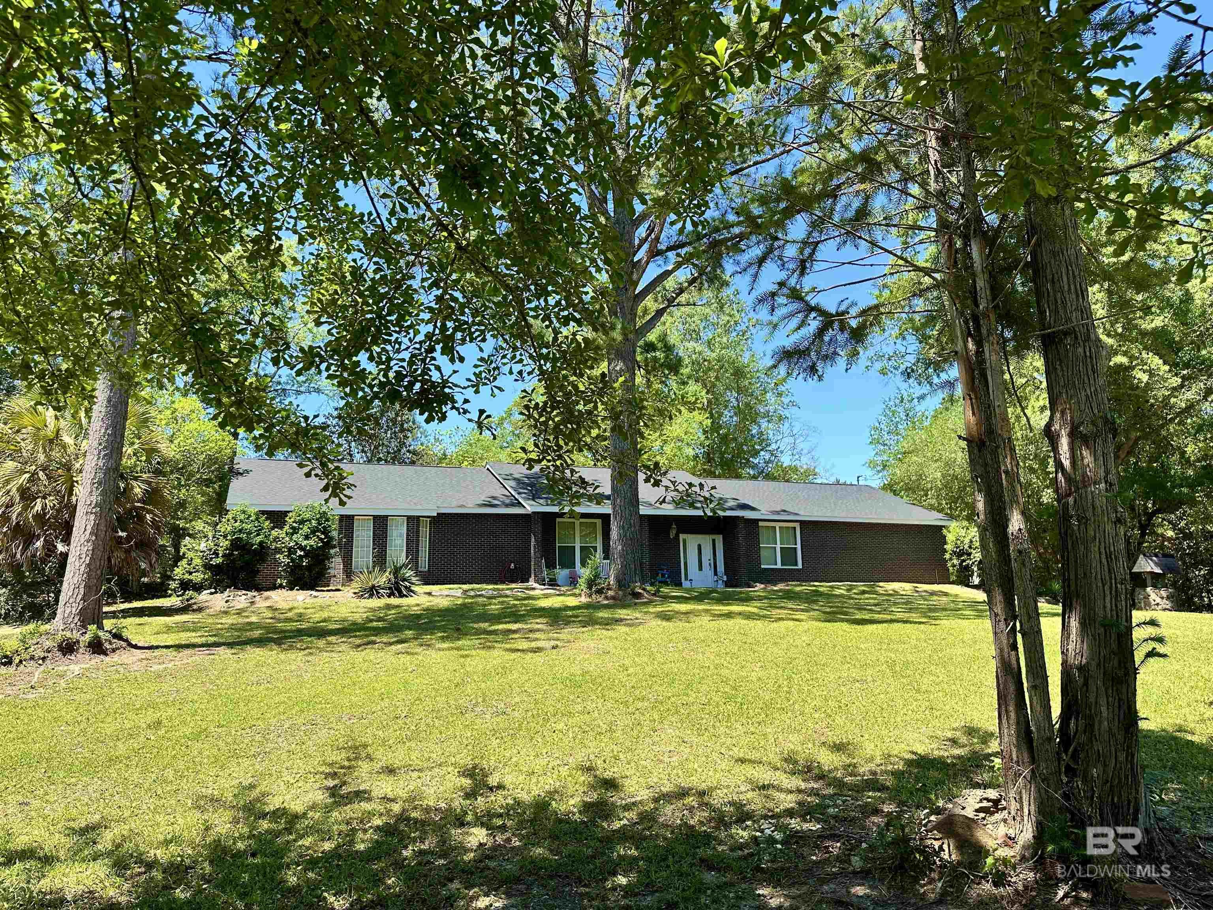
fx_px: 841
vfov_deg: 56.8
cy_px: 455
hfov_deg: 71.6
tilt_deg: +10.5
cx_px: 606
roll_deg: +1.1
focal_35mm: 24
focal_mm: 6.86
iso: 80
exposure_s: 1/1473
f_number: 1.78
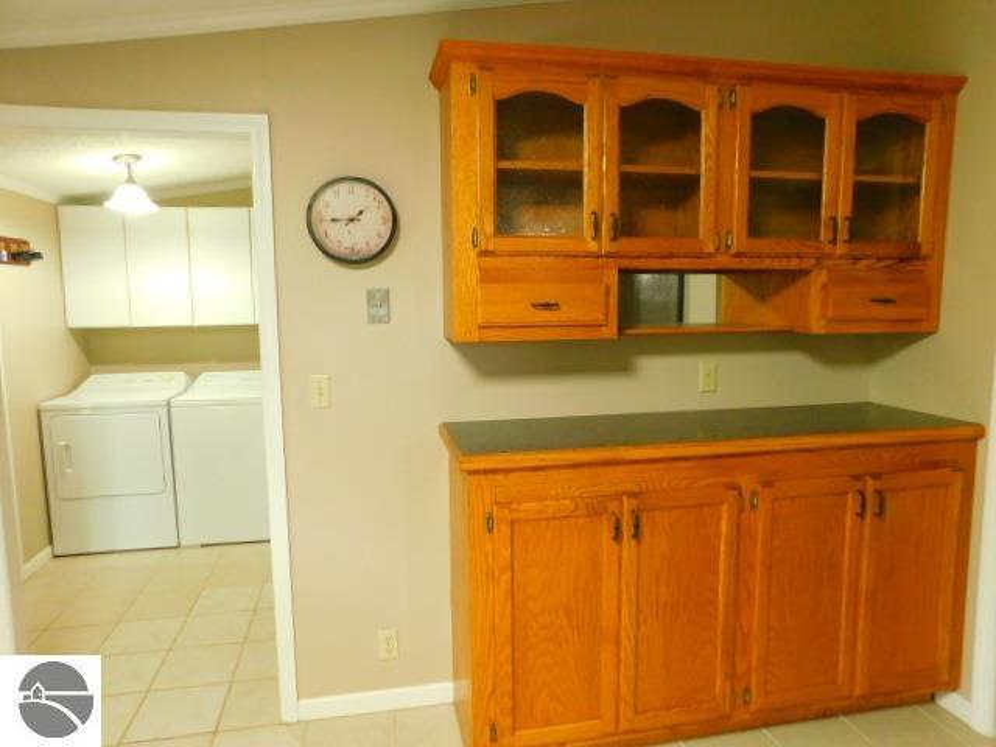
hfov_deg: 73.9
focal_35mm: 23
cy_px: 374
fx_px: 662
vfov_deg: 58.9
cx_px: 498
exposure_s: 1/30
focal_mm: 4
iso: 400
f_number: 3
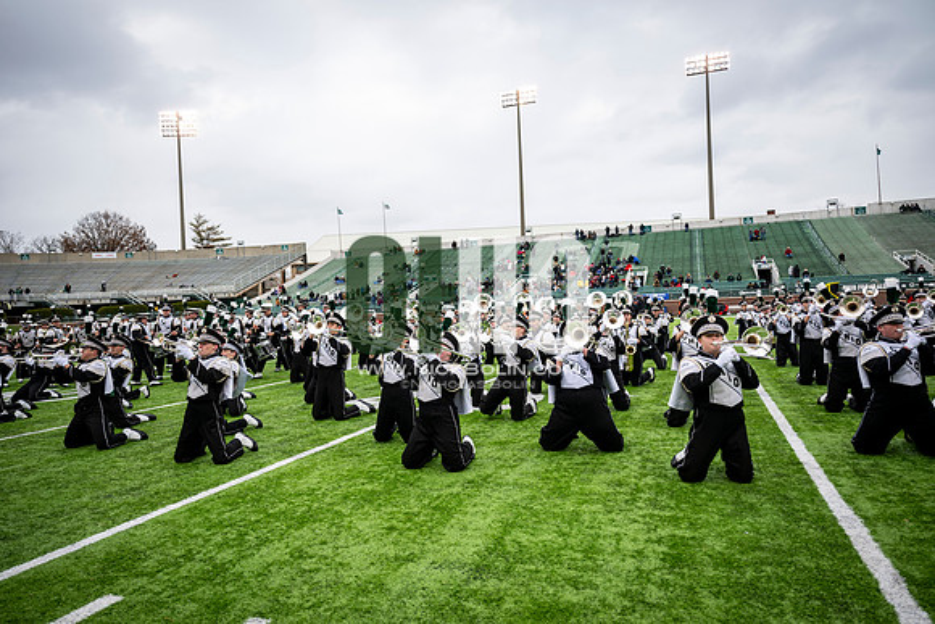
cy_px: 312
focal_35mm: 24
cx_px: 468
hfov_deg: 73.7
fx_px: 623
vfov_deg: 53.2
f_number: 2.8
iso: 100
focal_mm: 24
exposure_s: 1/500
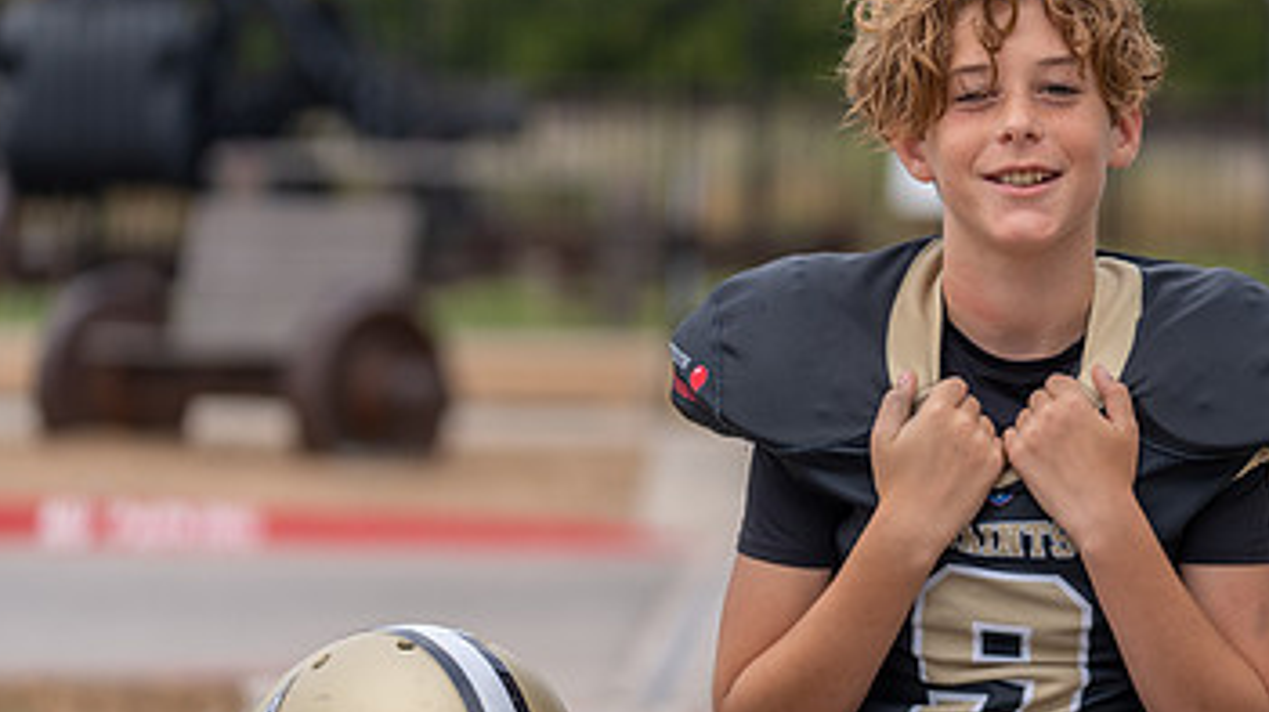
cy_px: 443
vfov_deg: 6.4
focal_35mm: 190
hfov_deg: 11.3
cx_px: 991
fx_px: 6390
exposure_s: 1/400
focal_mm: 108
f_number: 2.8
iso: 100
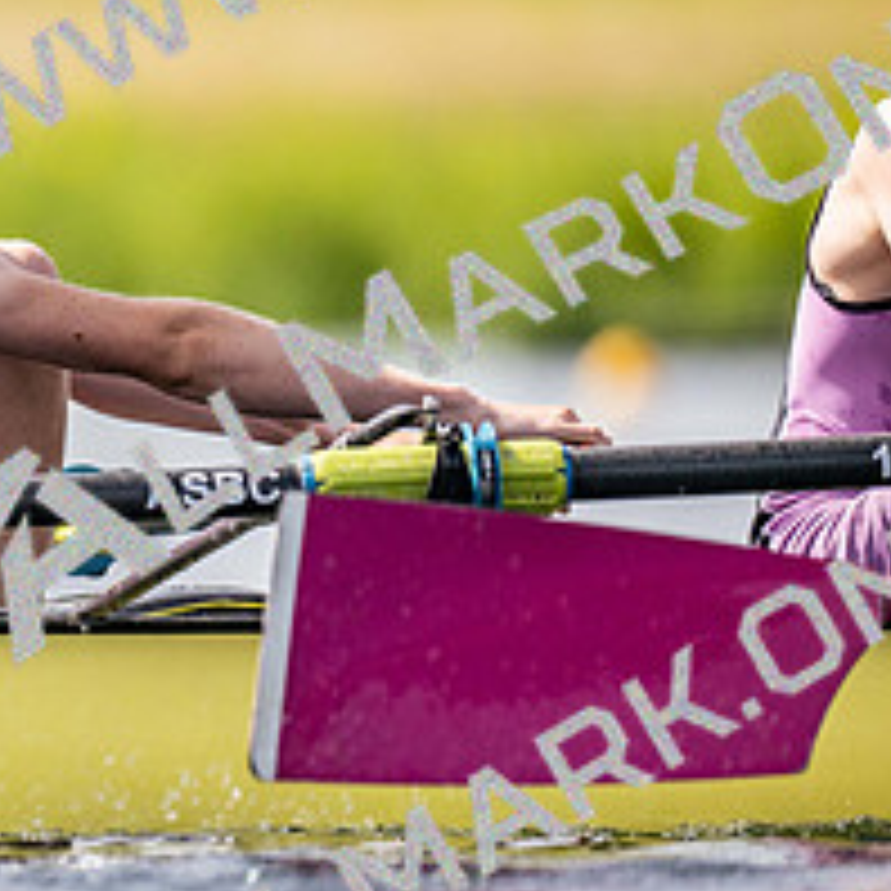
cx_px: -396
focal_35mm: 1497
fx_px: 43594
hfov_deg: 1.2
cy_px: 236
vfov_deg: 1.2
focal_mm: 600
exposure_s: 1/2500
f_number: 4
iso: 220
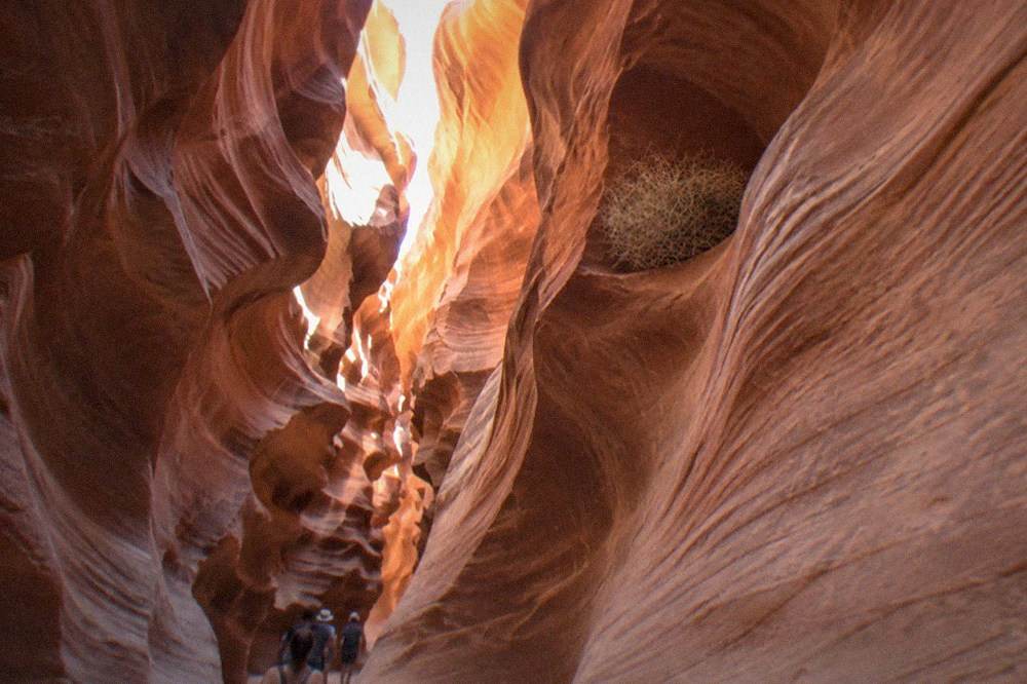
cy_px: 342
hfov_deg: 54.5
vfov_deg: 37.8
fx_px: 998
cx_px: 514
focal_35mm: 35
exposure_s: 1/320
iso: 640
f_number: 8
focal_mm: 35
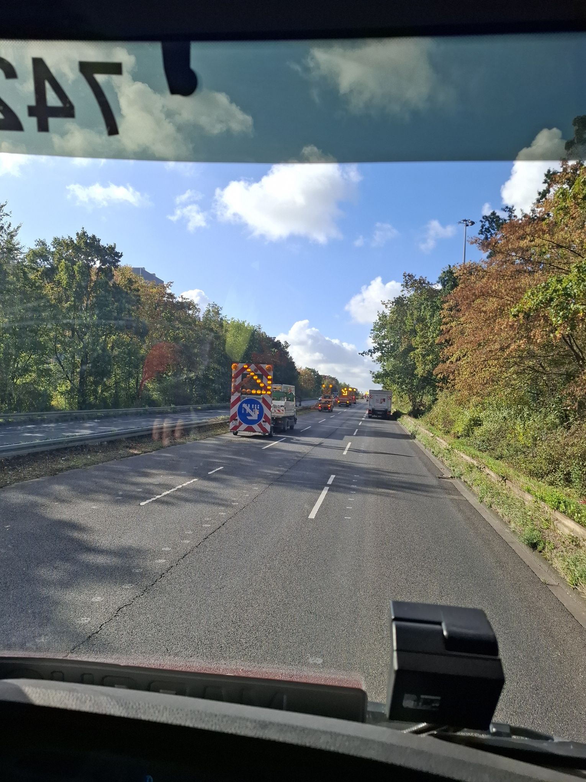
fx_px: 519
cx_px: 293
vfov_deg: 73.9
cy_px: 391
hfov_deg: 58.9
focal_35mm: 23
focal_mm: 5.54
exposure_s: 1/1647
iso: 50
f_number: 1.8
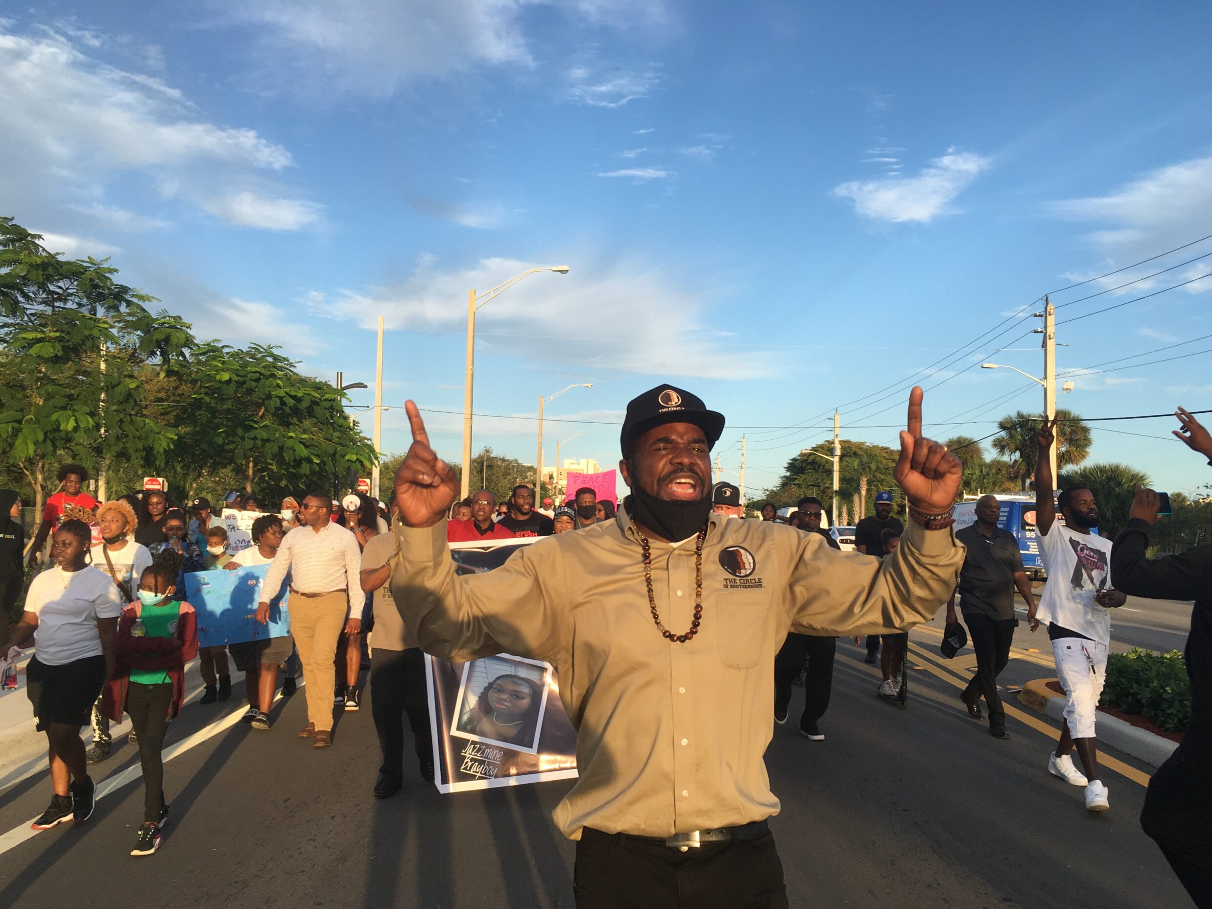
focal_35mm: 30
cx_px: 603
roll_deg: +0.8
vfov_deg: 46.8
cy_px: 467
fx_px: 1050
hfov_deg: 60.0
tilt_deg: +2.8
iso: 25
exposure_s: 1/705
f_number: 2.2
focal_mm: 4.15
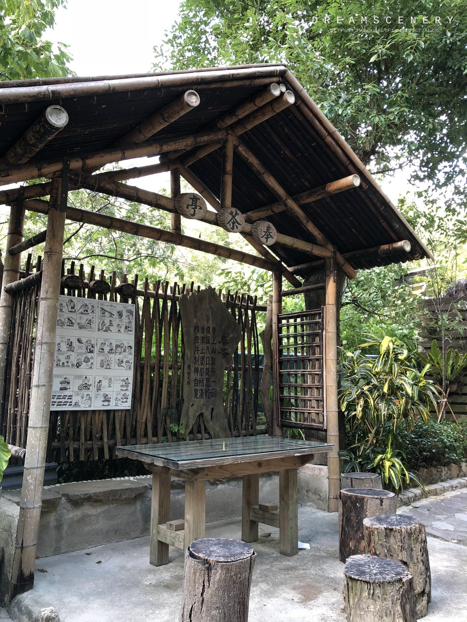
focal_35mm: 29
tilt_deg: +8.8
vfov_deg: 61.7
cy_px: 311
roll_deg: -2.0
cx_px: 234
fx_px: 522
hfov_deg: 48.2
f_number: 1.8
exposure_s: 1/40
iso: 25
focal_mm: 3.99
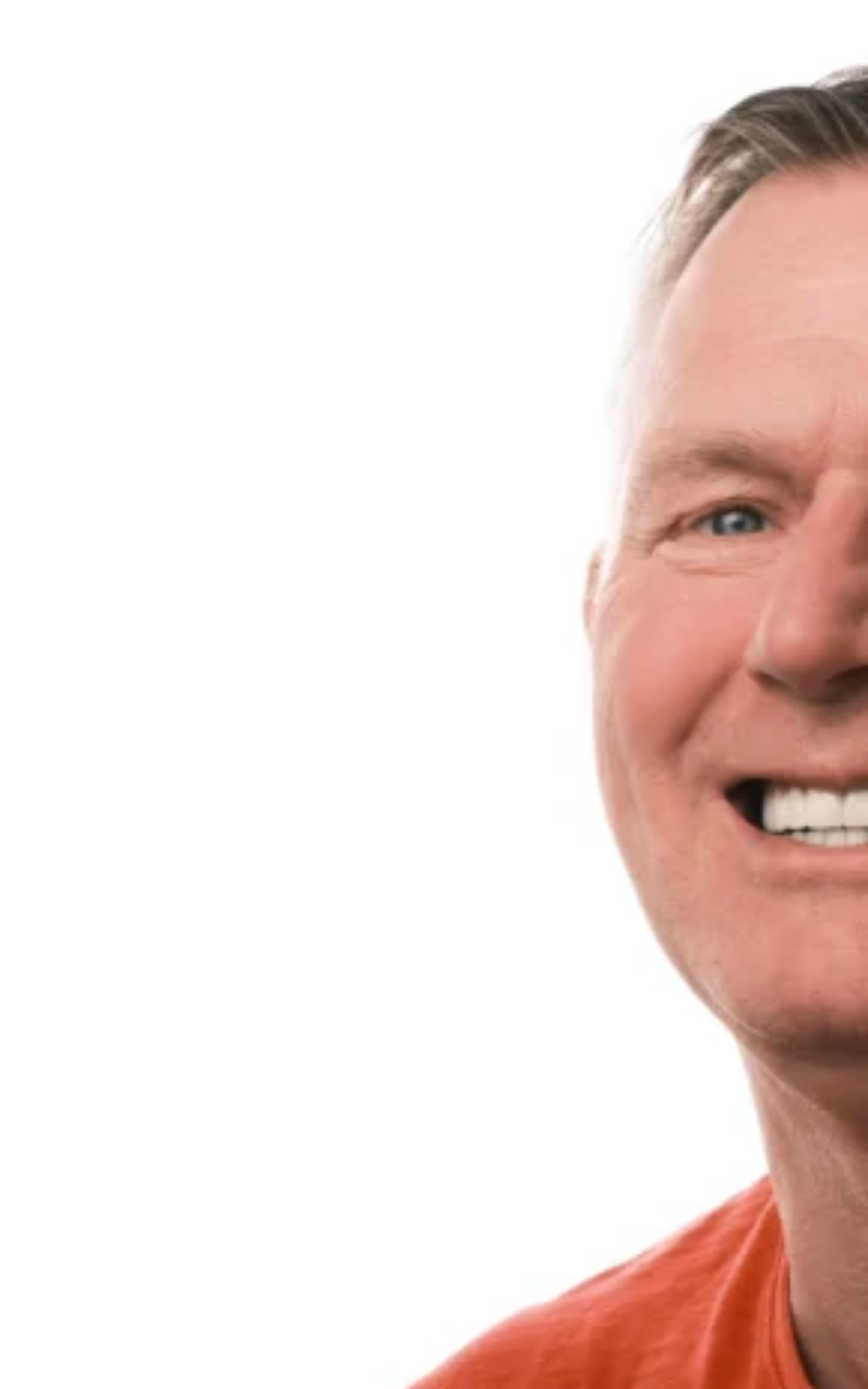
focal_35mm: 113
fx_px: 4277
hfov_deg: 11.6
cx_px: 617
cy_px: 751
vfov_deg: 18.4
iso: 250
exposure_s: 1/125
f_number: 11
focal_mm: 44.7
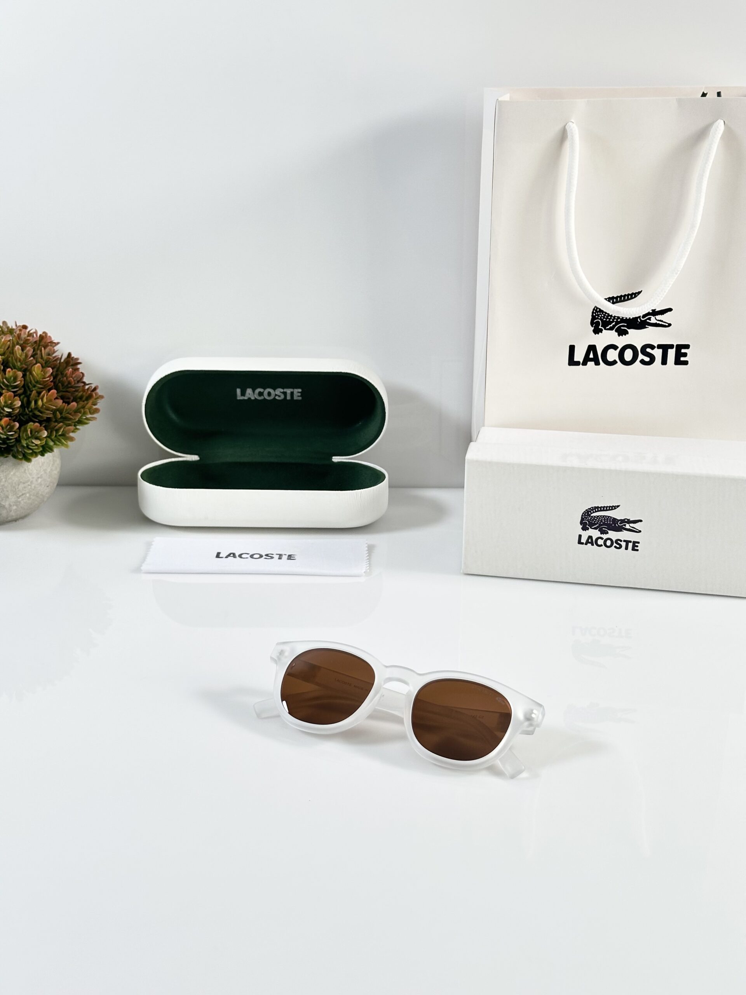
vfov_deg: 39.7
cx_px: 373
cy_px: 498
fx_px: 1379
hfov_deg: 30.3
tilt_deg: -21.4
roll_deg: -0.6
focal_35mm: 48
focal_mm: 6.86
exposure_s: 1/100
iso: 64
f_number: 1.78
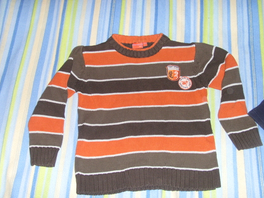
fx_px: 290
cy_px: 103
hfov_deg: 48.9
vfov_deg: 37.8
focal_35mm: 38
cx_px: 136
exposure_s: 1/45
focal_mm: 6
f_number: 3.5
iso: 100
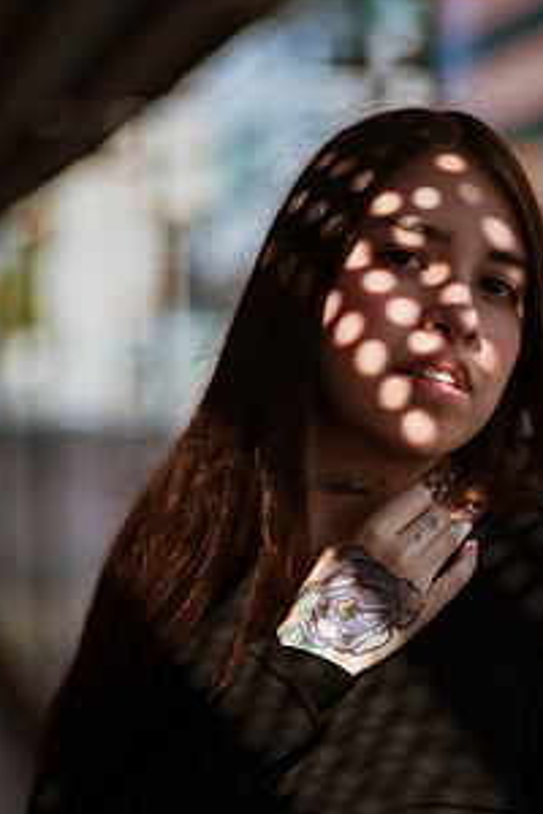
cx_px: 380
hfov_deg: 15.7
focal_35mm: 87
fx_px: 1968
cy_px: 537
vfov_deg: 23.3
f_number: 1.4
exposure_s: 1/1250
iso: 50
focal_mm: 58
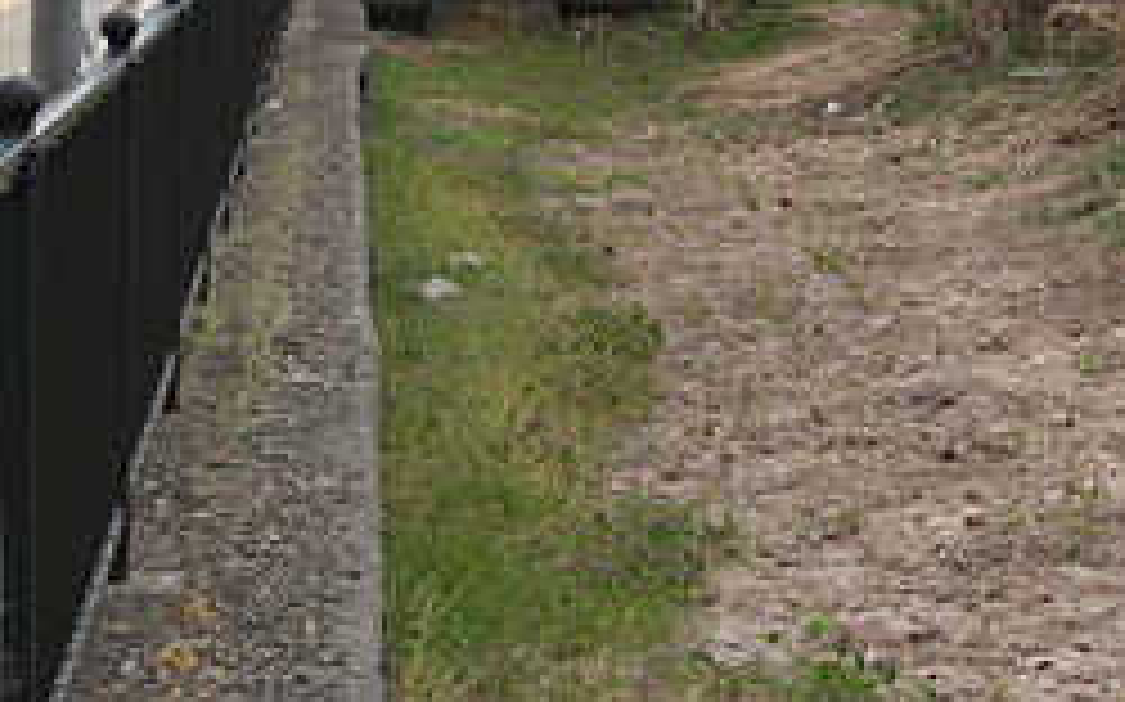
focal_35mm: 138
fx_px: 4229
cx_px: 1224
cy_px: -220
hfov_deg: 14.8
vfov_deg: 9.3
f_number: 11
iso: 160
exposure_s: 1/90
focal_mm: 29
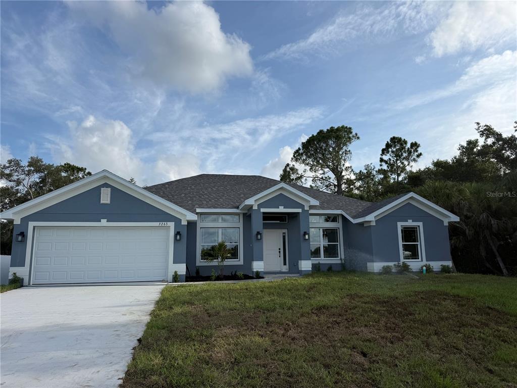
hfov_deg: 71.6
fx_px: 358
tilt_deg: +9.6
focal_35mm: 24
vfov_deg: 56.8
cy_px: 194
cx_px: 258
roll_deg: +0.9
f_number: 1.78
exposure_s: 1/5319
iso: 80
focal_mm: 6.76
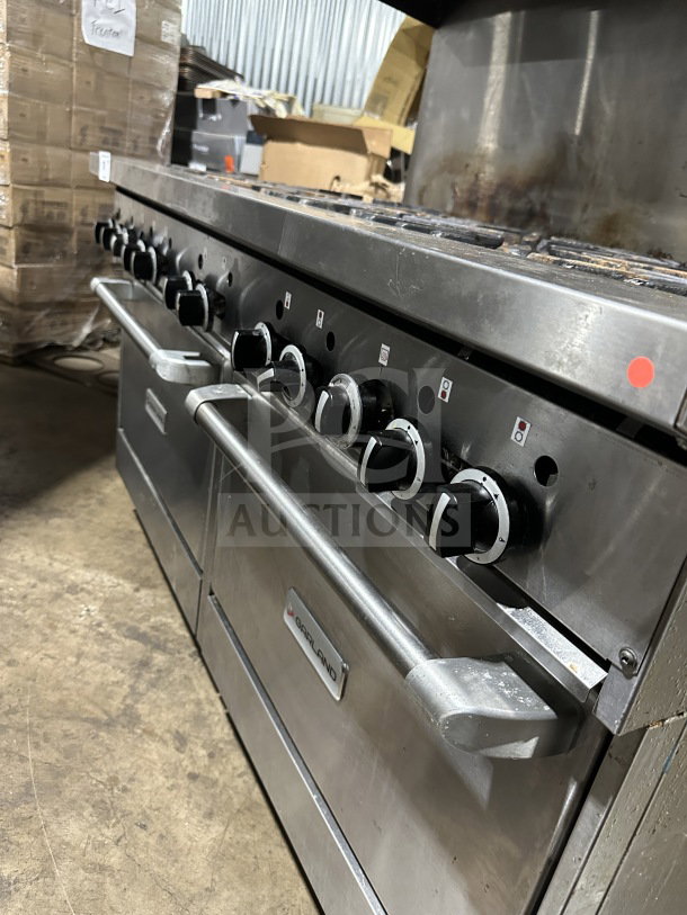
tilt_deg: -21.1
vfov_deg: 71.6
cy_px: 458
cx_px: 344
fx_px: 635
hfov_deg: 56.8
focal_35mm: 24
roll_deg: -11.5
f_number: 1.78
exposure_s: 1/60
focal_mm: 6.86
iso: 800
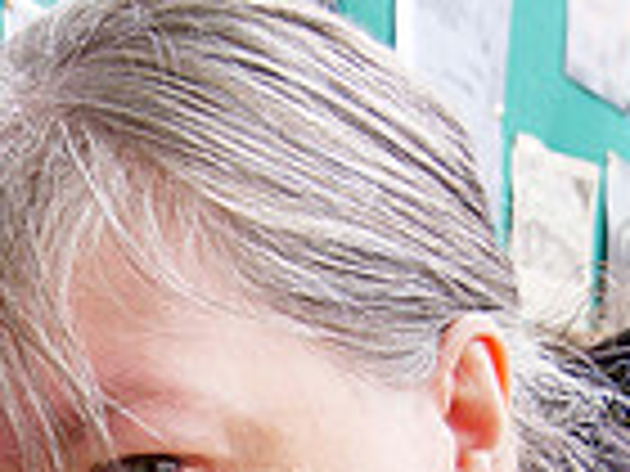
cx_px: -171
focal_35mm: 112
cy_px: 865
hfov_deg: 16.7
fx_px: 2038
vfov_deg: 12.1
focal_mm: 13
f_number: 4
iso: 200
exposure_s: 1/160
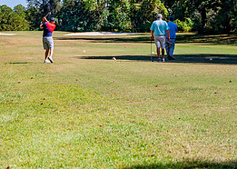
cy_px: 68
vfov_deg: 12.3
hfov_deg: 16.9
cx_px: -4
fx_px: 780
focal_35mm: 116
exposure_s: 1/2000
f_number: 2.8
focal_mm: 44
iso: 100
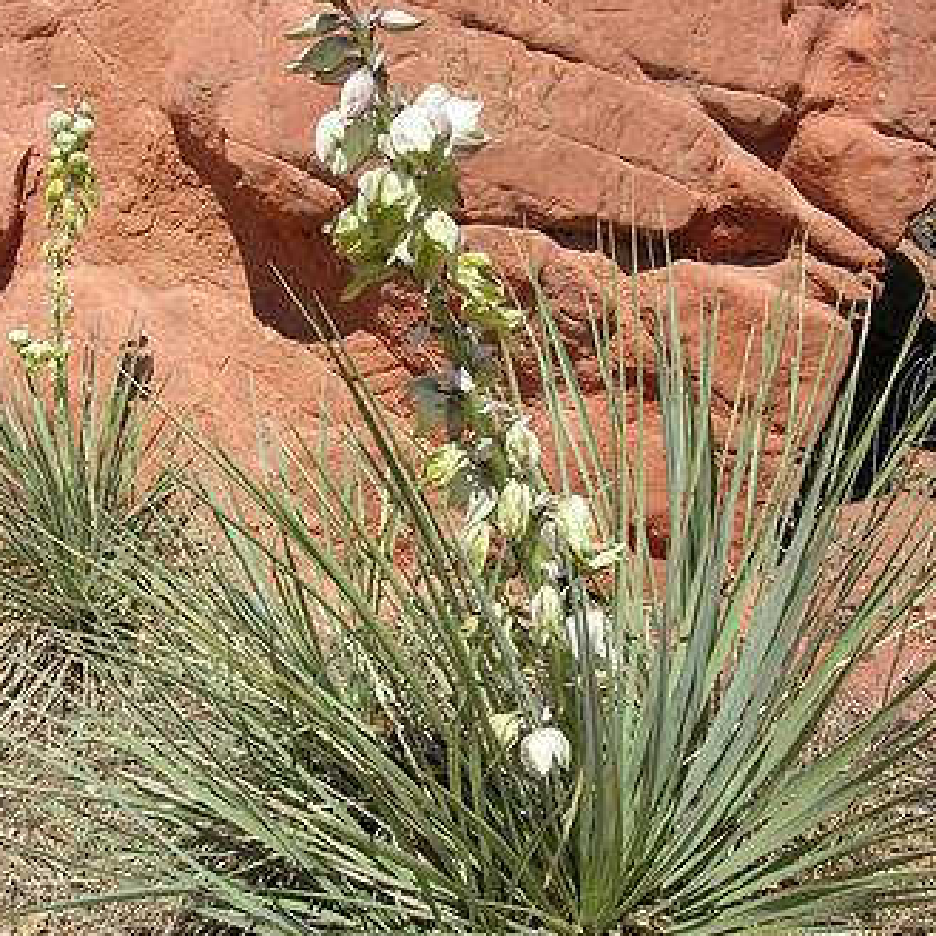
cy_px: 404
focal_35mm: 46
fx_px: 1407
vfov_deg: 36.7
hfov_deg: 36.8
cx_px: 464
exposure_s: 1/598
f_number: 4.8
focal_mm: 7.8
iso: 64
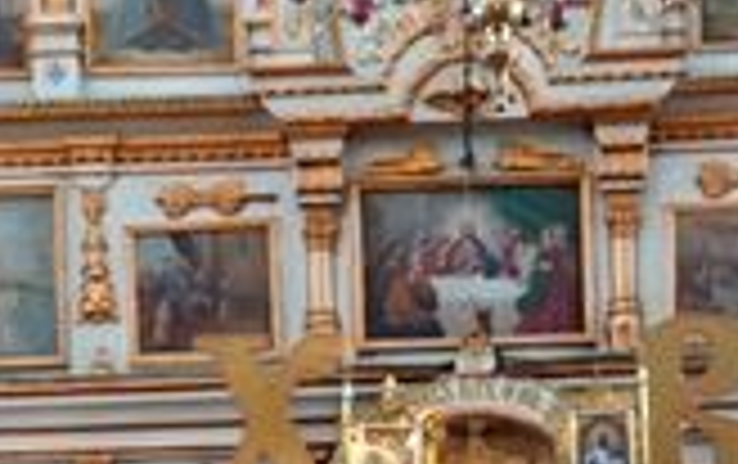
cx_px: 342
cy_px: 1178
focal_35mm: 139
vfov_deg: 8.5
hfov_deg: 15.0
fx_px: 2800
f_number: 5
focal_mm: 28
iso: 6400
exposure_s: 1/100
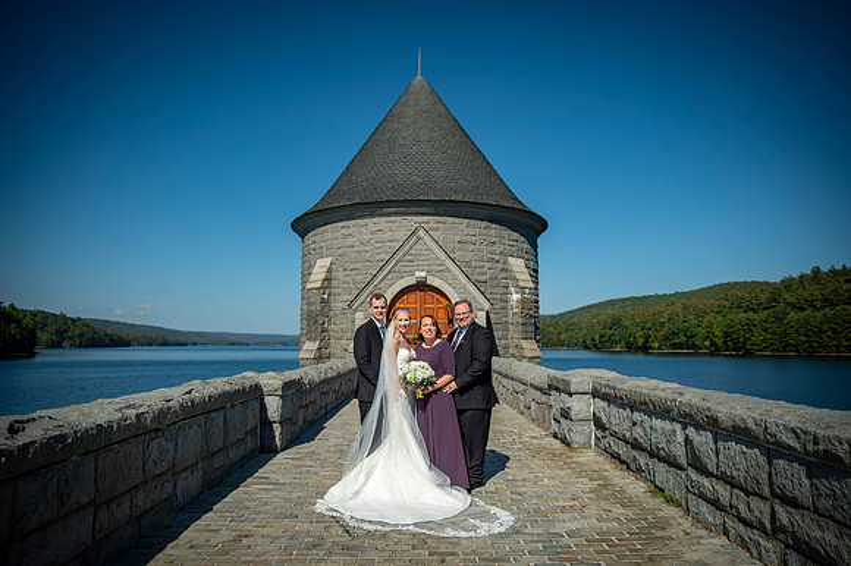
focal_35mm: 24
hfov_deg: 73.4
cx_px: 426
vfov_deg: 52.8
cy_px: 283
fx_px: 571
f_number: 2.8
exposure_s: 1/3200
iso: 80
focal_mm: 24
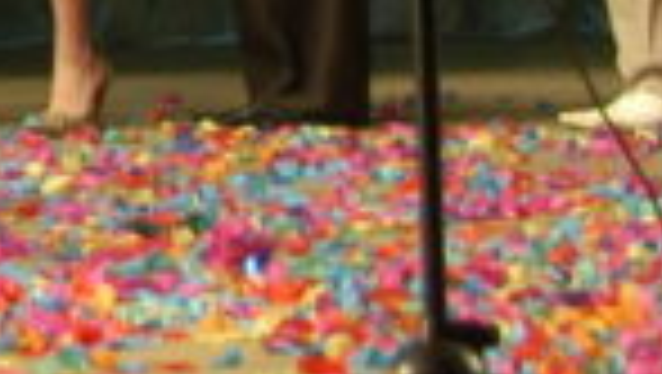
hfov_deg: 7.5
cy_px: -705
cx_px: -1108
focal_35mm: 262
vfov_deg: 4.5
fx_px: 4603
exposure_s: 1/60
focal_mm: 24
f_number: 4
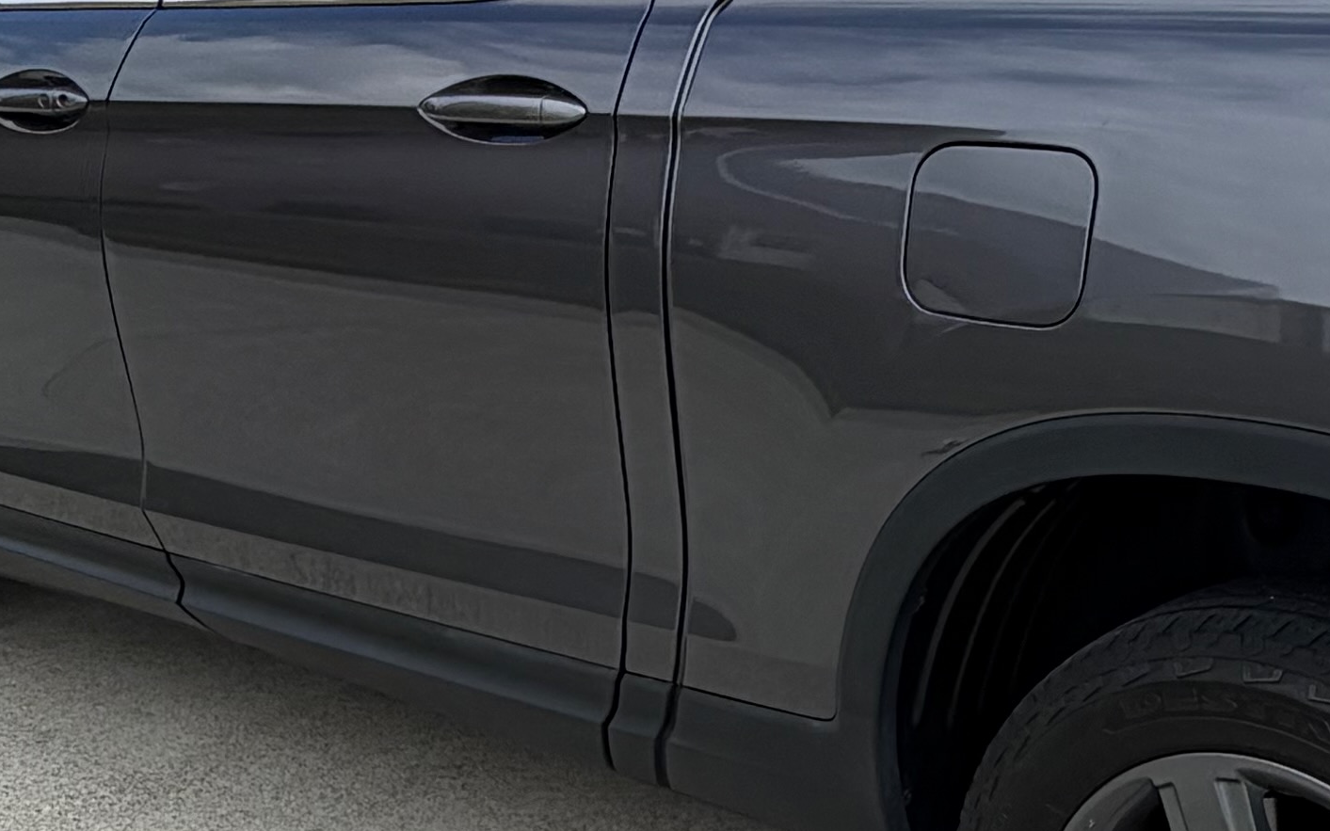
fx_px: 2175
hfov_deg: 33.5
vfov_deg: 21.5
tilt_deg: -19.5
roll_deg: -5.3
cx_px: 950
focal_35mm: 60
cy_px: 565
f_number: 2.2
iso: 25
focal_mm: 2.22
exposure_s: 1/770
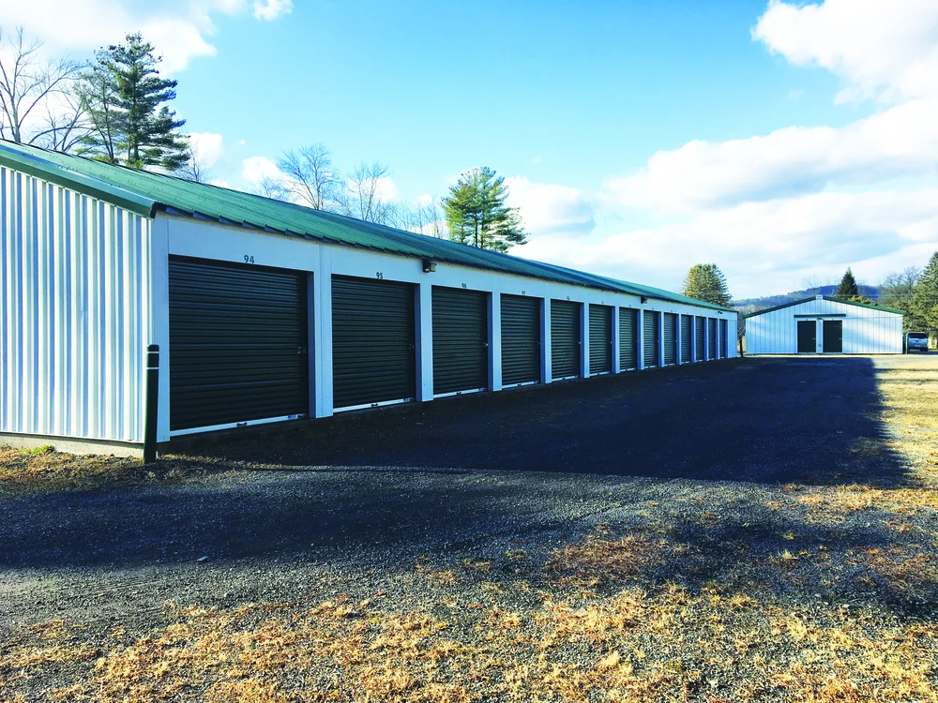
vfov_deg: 48.2
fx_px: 786
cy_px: 352
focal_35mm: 29
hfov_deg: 61.7
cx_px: 469
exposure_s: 1/874
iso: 25
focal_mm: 4.15
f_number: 2.2
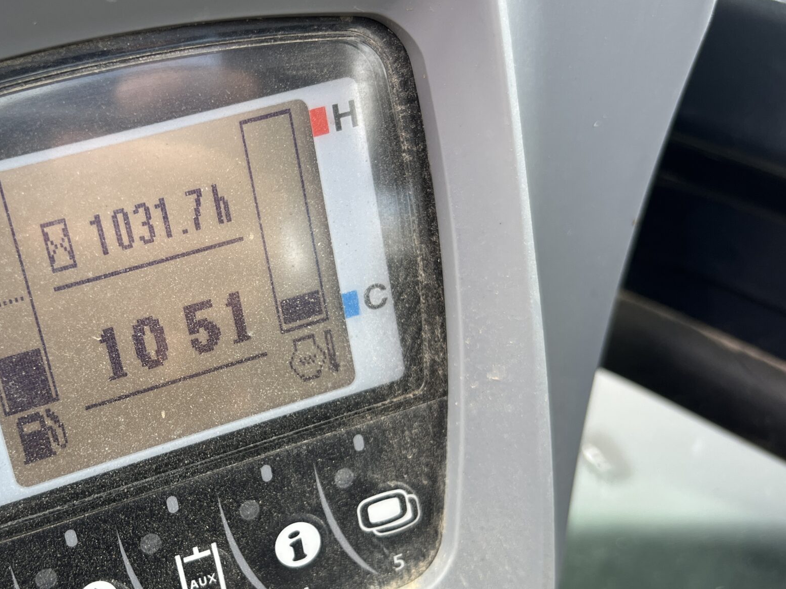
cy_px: 322
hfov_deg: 42.6
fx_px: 976
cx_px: 202
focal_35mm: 43
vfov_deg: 33.6
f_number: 1.5
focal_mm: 5.7
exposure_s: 1/121
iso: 50
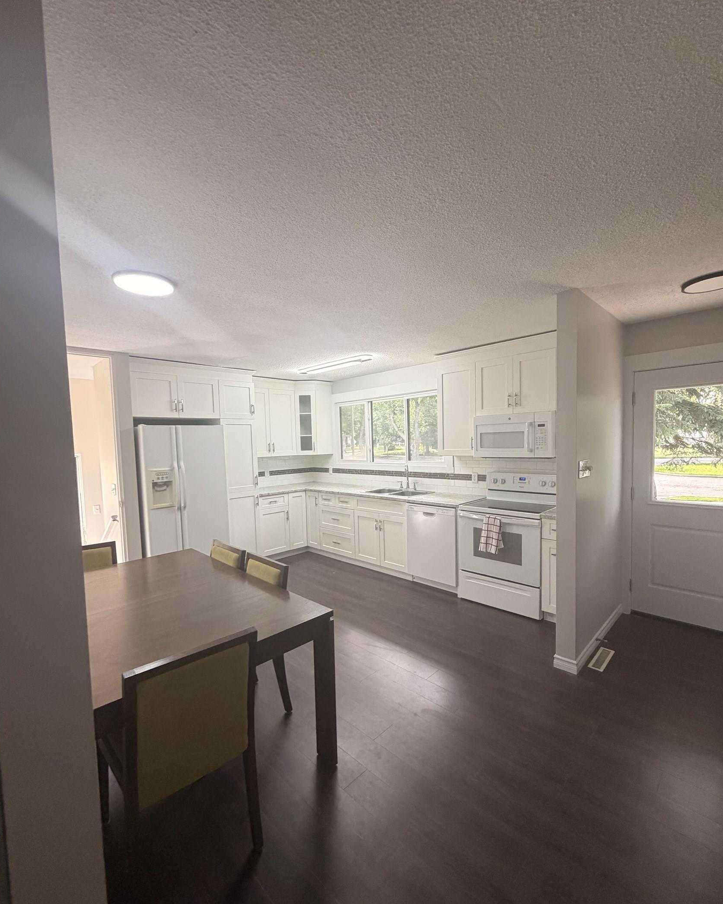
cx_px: 366
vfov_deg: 96.8
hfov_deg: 84.0
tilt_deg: -2.8
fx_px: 401
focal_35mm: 15
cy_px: 470
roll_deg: +2.1
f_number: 2.2
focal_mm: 2.22
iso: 250
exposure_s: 1/121
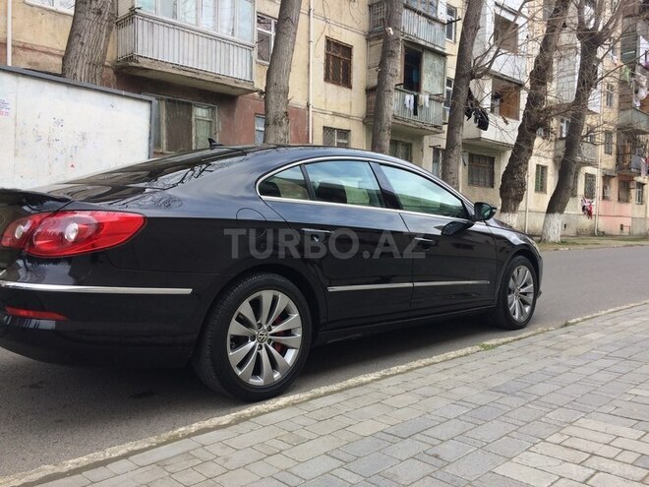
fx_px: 544
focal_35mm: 29
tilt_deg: -2.8
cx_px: 324
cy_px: 244
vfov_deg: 48.2
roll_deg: -0.7
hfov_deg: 61.7
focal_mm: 4.15
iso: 32
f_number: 2.2
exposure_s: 1/268
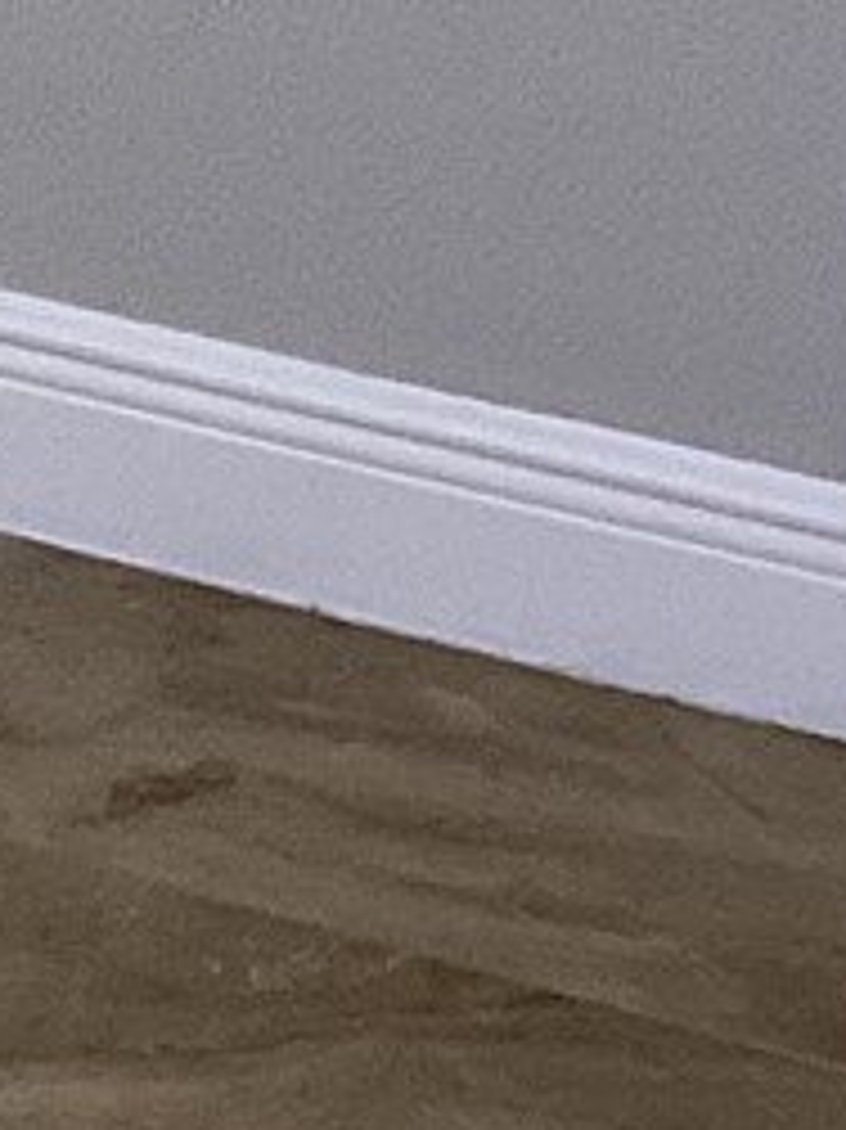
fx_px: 6458
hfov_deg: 6.4
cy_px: -1080
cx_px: -2187
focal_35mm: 198
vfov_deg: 9.4
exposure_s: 1/50
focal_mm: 3.3
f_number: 2.4
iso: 80
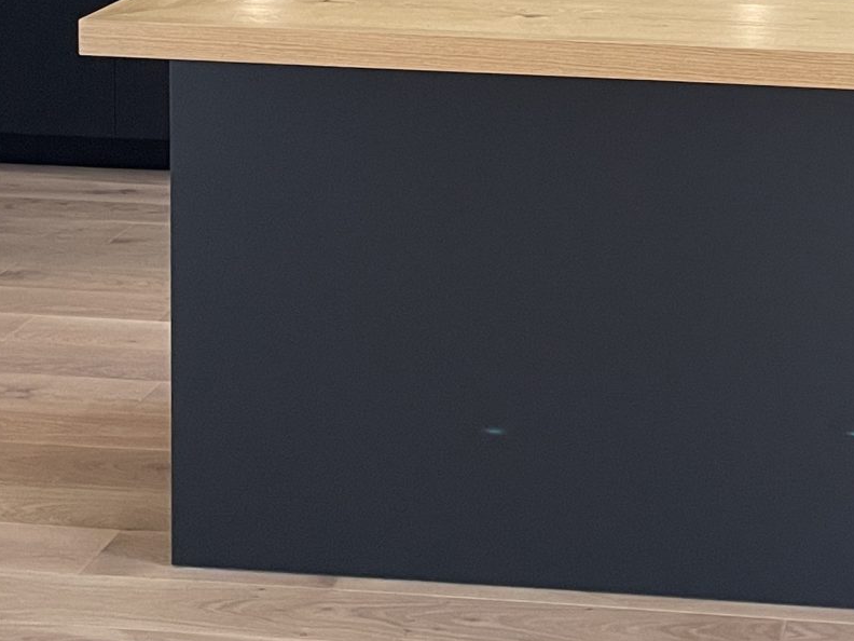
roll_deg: -1.2
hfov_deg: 22.5
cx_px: 835
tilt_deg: -7.0
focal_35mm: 84
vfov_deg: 16.6
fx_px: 2072
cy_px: -195
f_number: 1.6
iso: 125
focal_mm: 4.2
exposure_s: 1/99
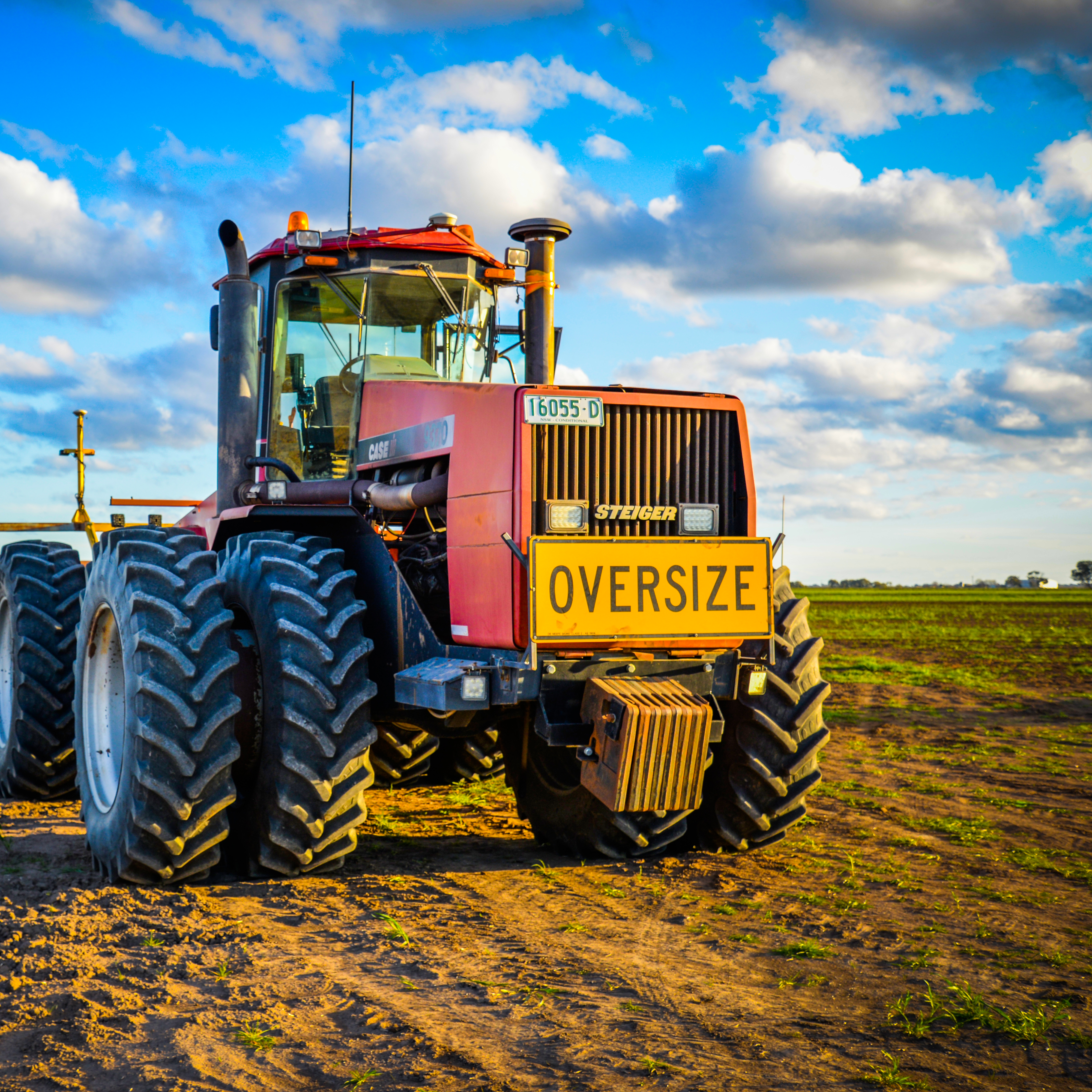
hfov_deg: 36.3
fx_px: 1642
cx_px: 339
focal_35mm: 46
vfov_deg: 36.8
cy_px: 546
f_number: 7.1
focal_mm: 36
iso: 200
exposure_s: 1/200
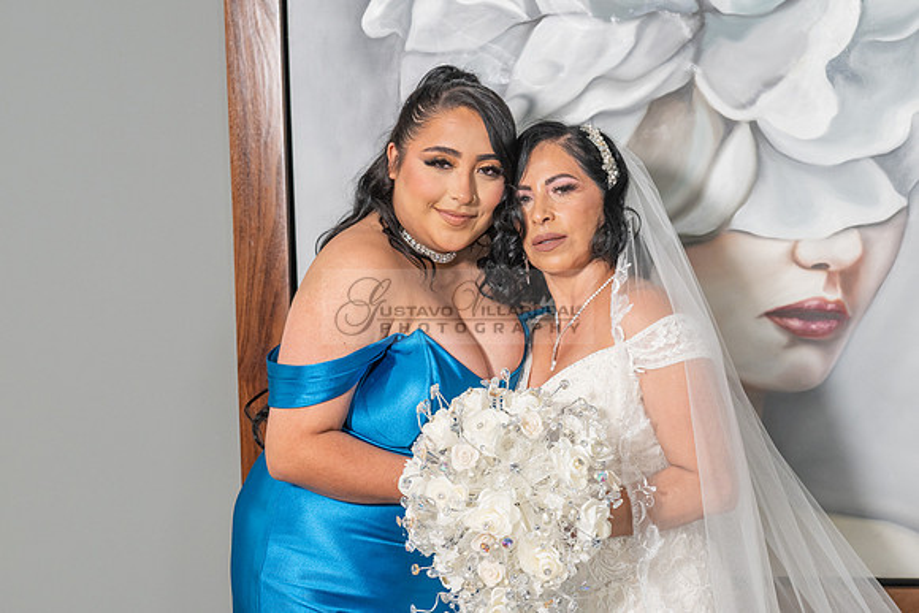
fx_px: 1999
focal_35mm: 78
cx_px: 420
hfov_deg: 25.9
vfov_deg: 17.4
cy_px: 343
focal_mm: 62
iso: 640
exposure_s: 1/125
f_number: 5
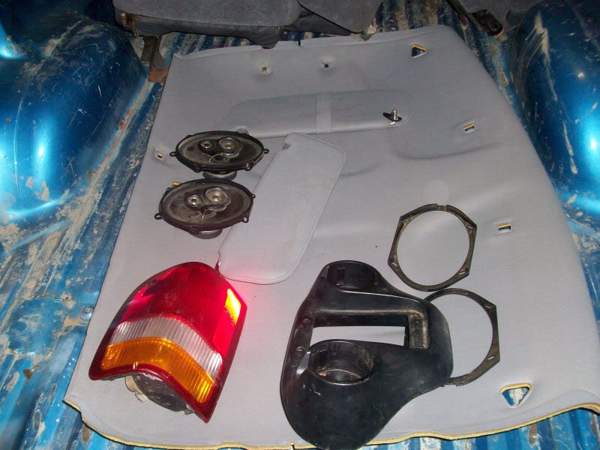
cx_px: 300
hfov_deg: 54.0
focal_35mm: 34
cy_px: 225
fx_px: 589
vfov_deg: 41.8
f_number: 2.8
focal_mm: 5.7
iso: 160
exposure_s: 1/60
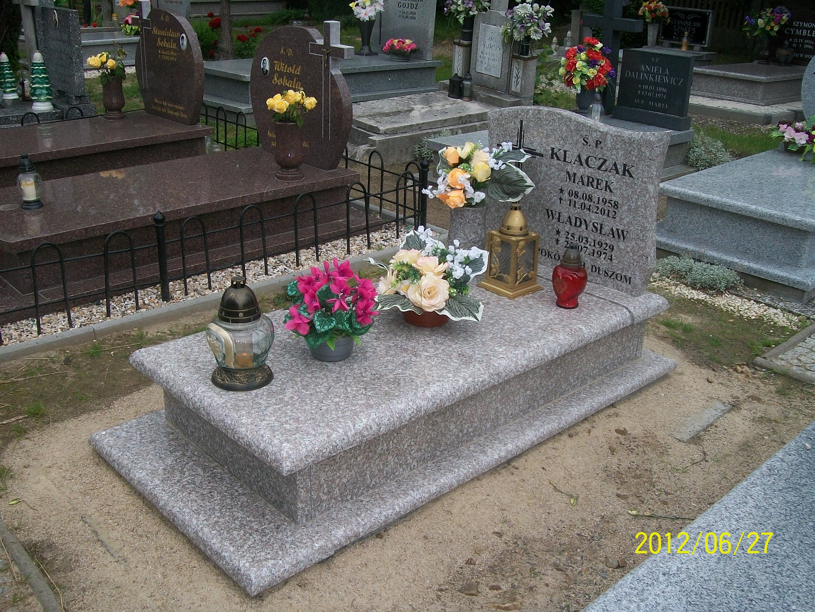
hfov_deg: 51.4
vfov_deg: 39.7
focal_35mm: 36
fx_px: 848
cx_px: 408
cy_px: 306
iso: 80
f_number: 4.8
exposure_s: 1/320
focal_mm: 6
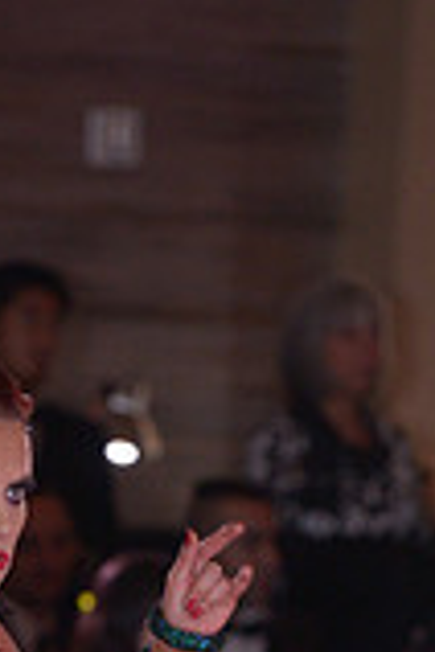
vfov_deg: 3.5
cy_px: 1087
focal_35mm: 585
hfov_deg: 2.3
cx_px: -84
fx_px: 10602
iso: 1250
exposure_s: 1/200
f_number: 5
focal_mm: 160
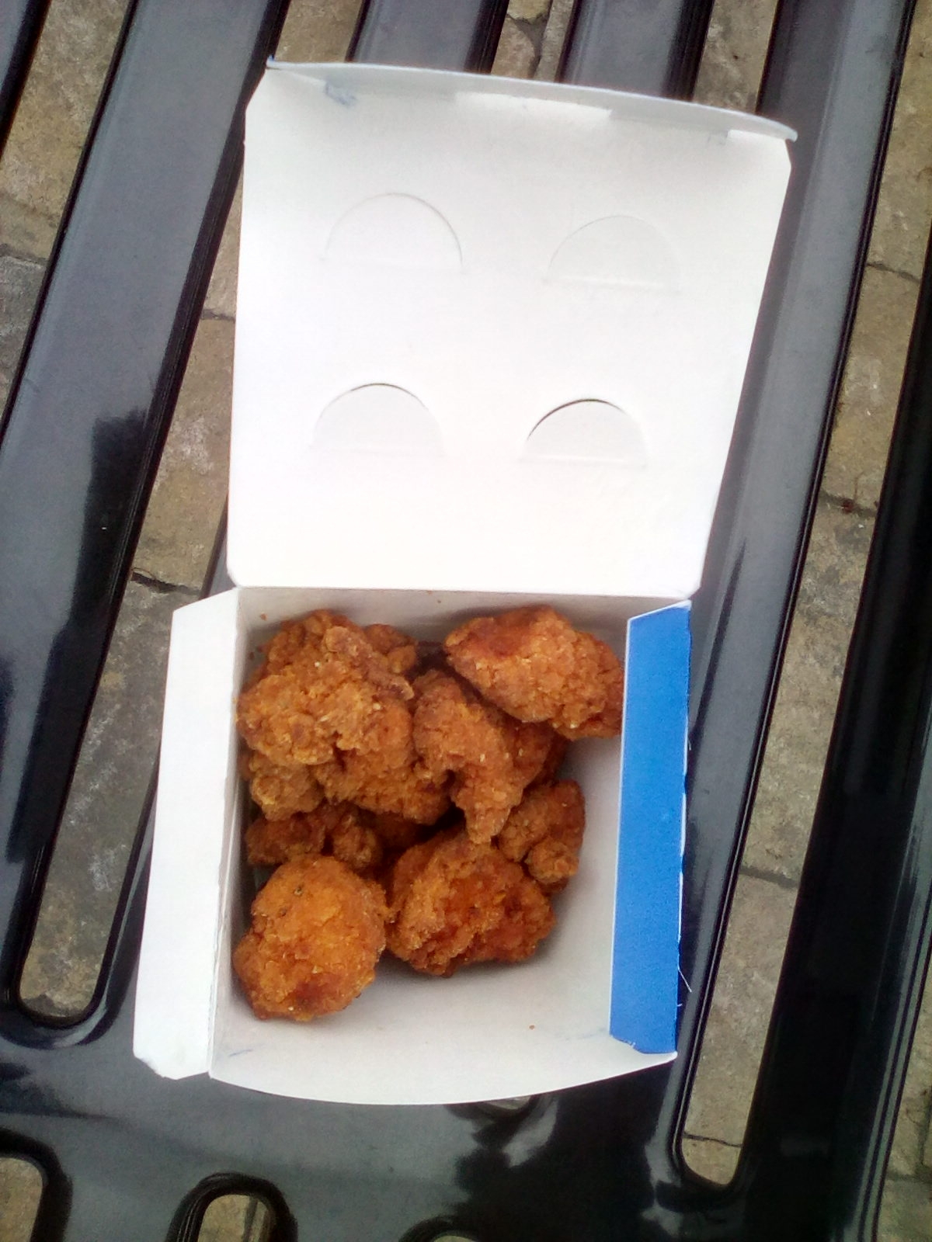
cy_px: 621
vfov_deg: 52.6
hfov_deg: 40.7
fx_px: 1256
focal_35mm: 35
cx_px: 466
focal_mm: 2.9
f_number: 2.8
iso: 59
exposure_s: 1/50
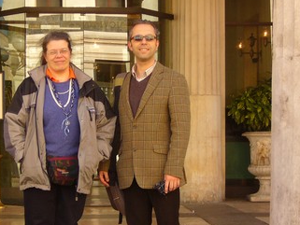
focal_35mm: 122
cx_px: 115
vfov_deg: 12.1
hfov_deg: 16.1
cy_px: 158
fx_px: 1058
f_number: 4
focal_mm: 11.5
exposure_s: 1/80
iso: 80
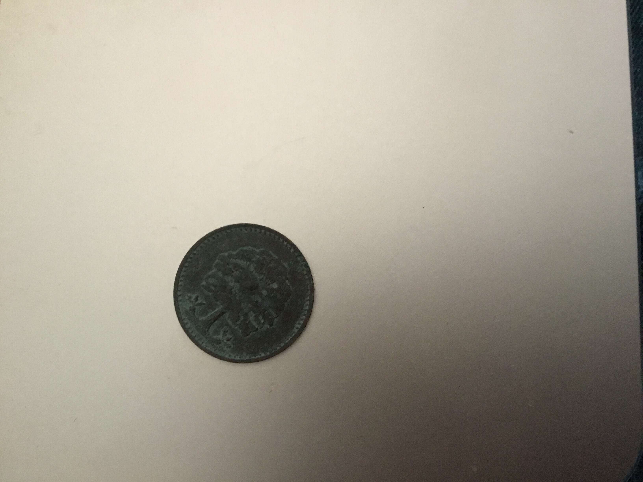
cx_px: 322
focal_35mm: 31
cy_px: 241
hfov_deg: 58.4
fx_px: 576
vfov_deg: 45.4
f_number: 2.4
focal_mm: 3.3
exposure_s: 1/20
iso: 200
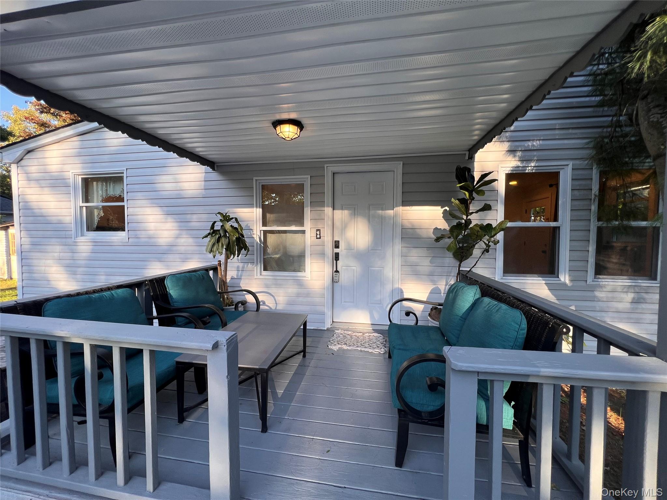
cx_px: 334
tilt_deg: -1.8
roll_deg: -0.2
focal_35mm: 13
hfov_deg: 106.2
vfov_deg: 89.9
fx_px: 250
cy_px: 250
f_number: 1.8
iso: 32
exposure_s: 1/187
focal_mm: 1.57
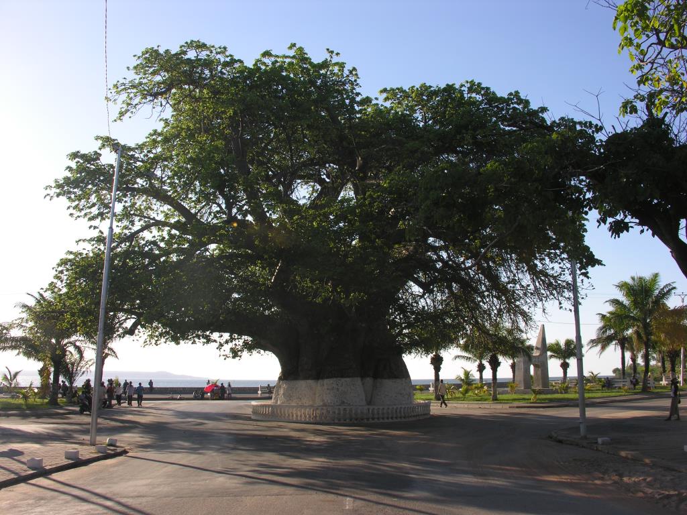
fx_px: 695
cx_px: 344
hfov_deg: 52.6
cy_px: 258
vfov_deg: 40.7
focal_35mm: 35
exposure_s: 1/176
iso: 50
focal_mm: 8.9
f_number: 5.6
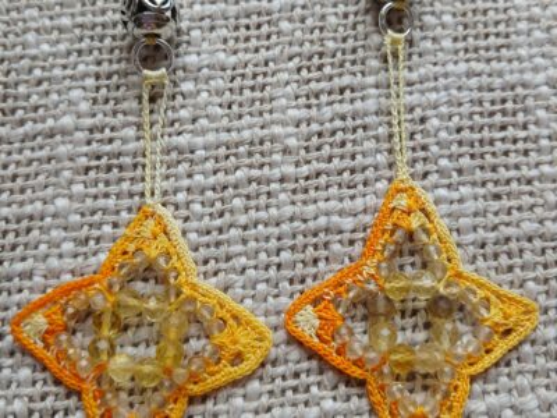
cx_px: 278
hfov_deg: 65.3
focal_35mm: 27
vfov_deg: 51.4
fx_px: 434
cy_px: 209
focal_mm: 3.98
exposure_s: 1/50
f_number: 1.8
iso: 32
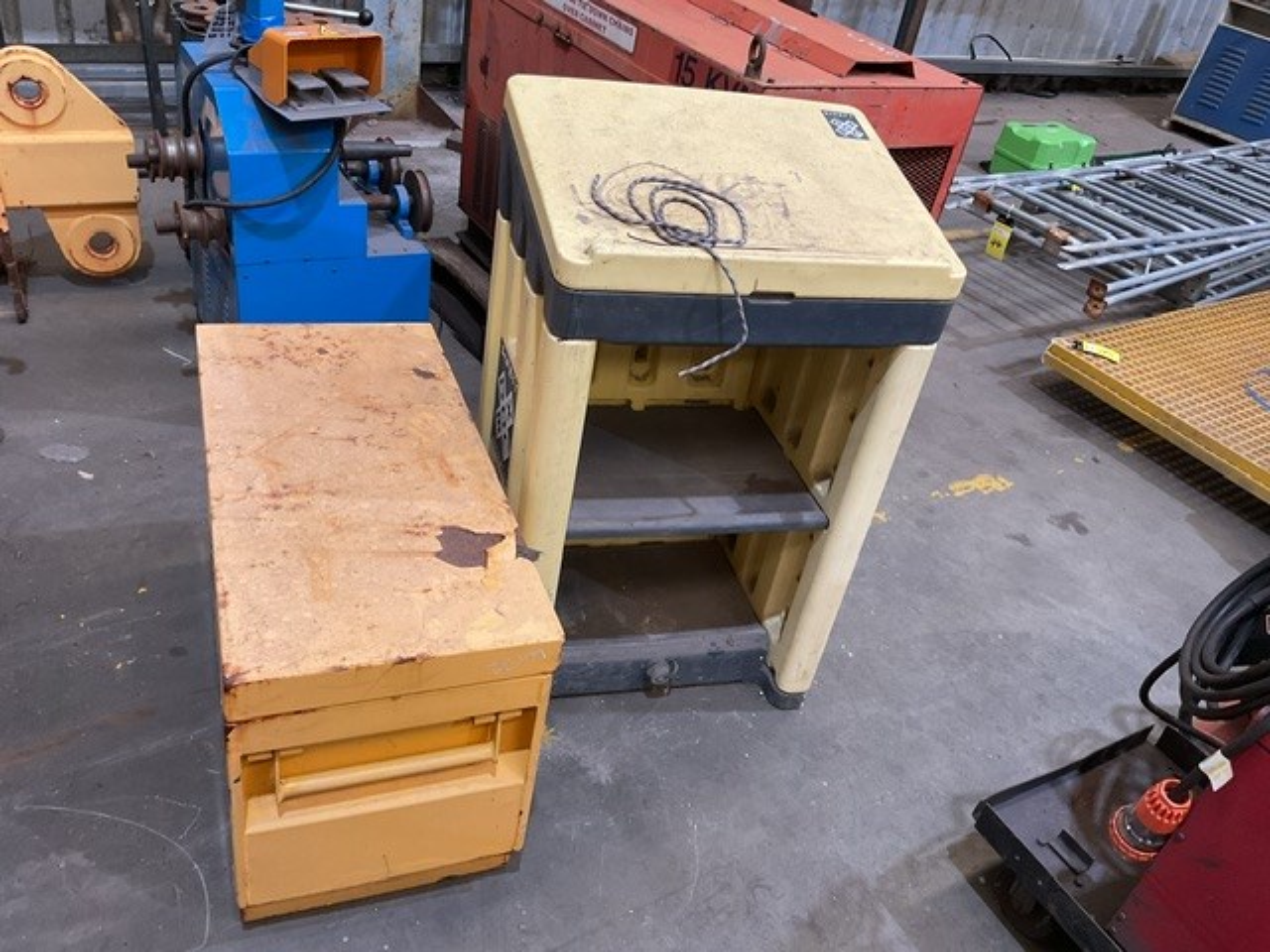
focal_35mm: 29
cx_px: 635
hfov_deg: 61.7
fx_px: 1064
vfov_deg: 48.2
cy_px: 476
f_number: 1.8
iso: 100
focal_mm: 3
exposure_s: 1/60
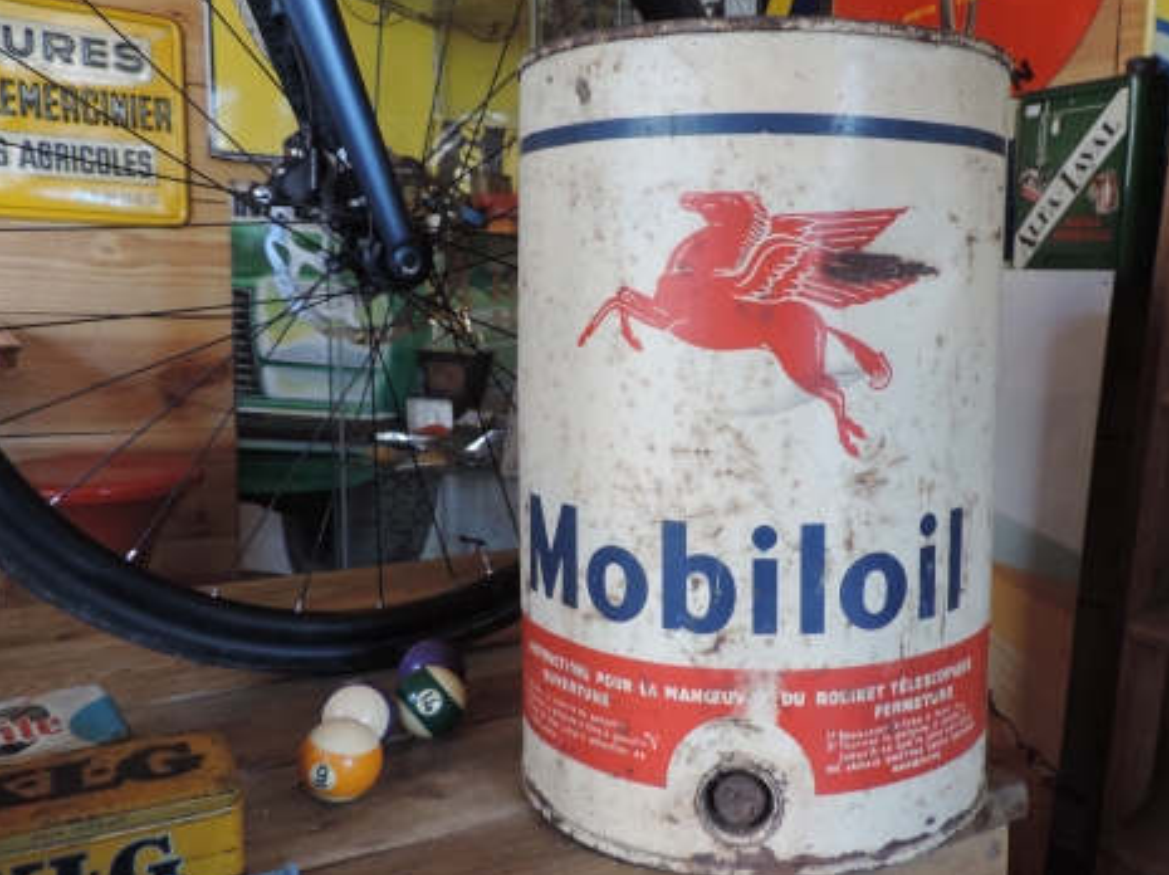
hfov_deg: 58.1
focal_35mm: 31
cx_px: 684
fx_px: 1046
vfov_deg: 45.3
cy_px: 390
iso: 400
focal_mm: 4.3
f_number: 3
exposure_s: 1/25
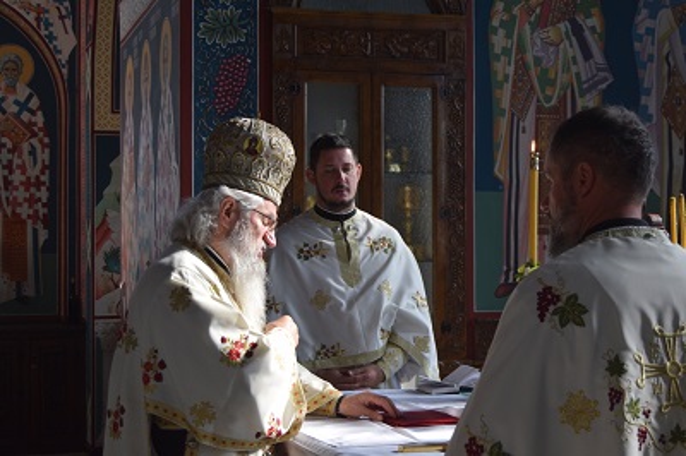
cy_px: 228
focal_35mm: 63
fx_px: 1199
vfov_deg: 21.5
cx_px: 343
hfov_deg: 31.9
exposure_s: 1/125
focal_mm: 42
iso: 400
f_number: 5.6
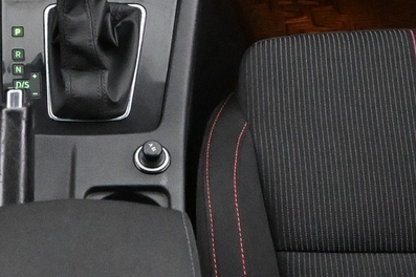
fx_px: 1131
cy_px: -128
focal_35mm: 98
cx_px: 124
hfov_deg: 20.7
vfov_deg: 13.2
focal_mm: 16
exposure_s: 1/60
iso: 10000
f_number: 3.5
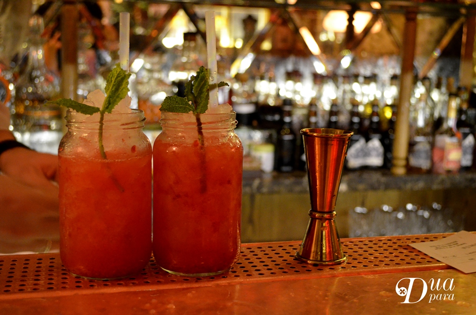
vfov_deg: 27.9
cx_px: 238
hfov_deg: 41.2
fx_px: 633
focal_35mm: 48
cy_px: 158
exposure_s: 1/2
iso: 3200
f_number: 4.8
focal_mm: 32
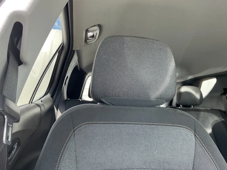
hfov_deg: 63.4
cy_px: 85
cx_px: 114
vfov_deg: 49.7
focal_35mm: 28
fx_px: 184
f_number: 1.8
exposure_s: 1/97
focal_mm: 3
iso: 64
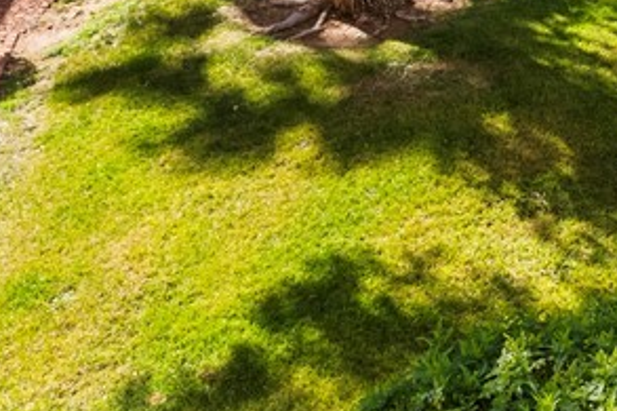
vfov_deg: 20.5
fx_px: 1079
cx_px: 711
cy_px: -45
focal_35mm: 63
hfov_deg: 28.4
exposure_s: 1/8000
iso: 400
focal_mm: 17
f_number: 8
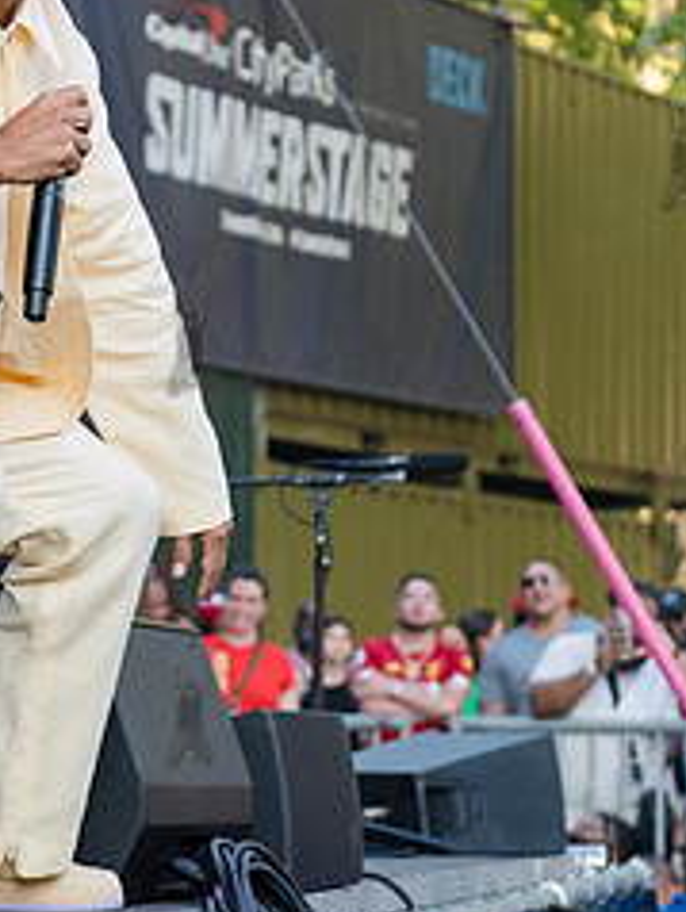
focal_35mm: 175
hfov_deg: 8.5
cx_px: 188
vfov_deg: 11.3
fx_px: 4616
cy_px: 328
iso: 1600
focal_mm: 70
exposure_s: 1/640
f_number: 4
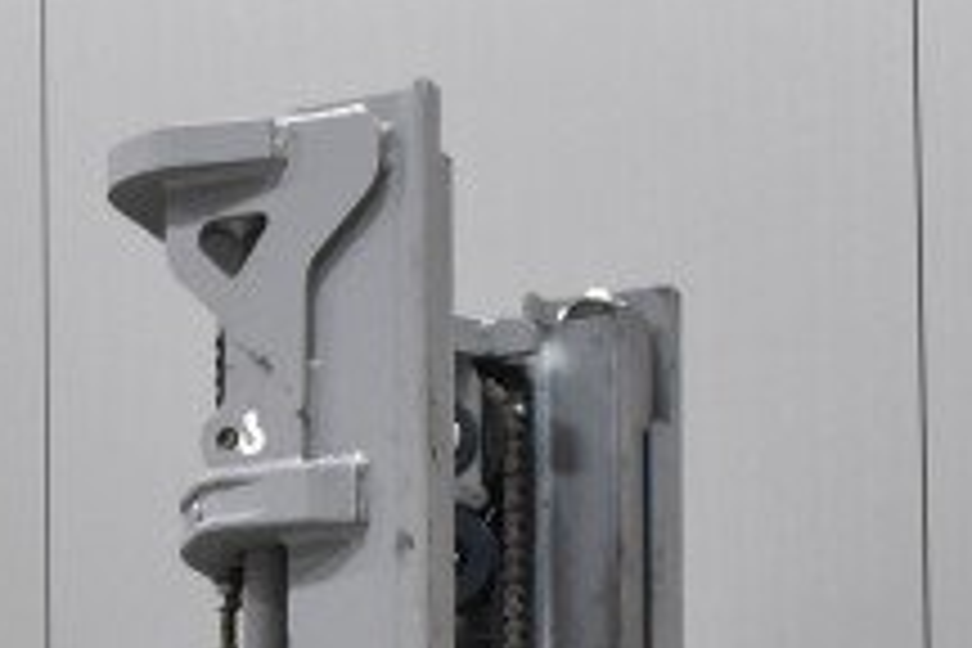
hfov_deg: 11.6
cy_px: 1773
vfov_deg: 7.2
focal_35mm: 175
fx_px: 4719
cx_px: -27
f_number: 5.6
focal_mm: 21
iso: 1250
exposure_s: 1/30
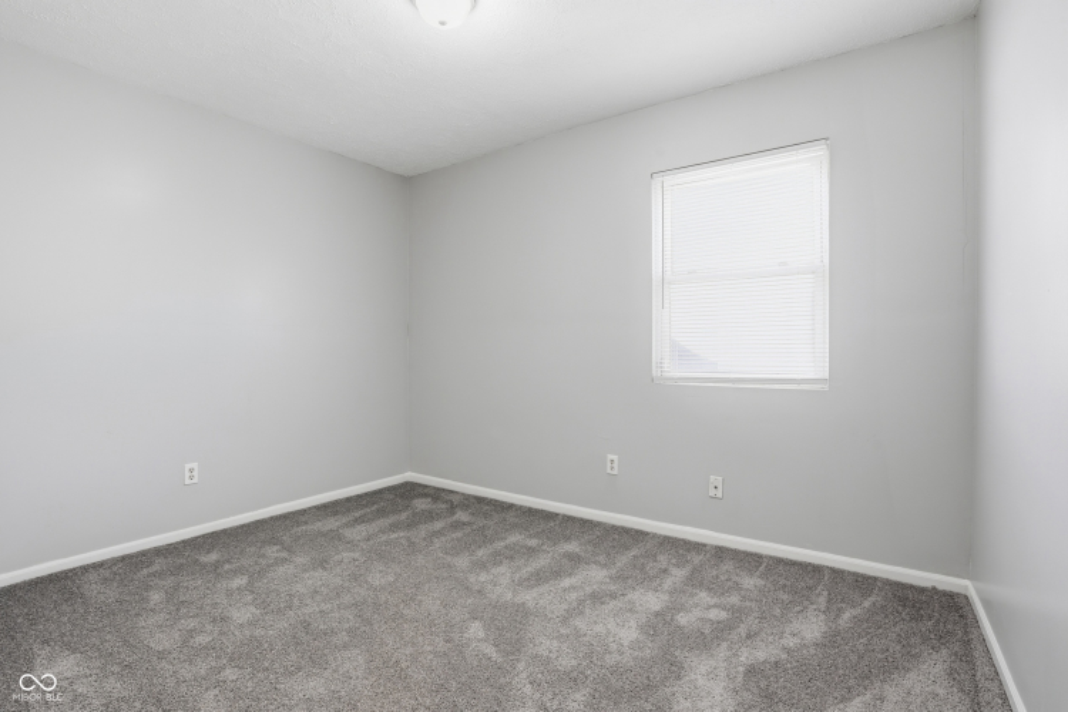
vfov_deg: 73.7
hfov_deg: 96.7
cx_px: 534
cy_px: 356
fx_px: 475
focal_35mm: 16
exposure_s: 1/15
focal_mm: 16
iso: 250
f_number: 9
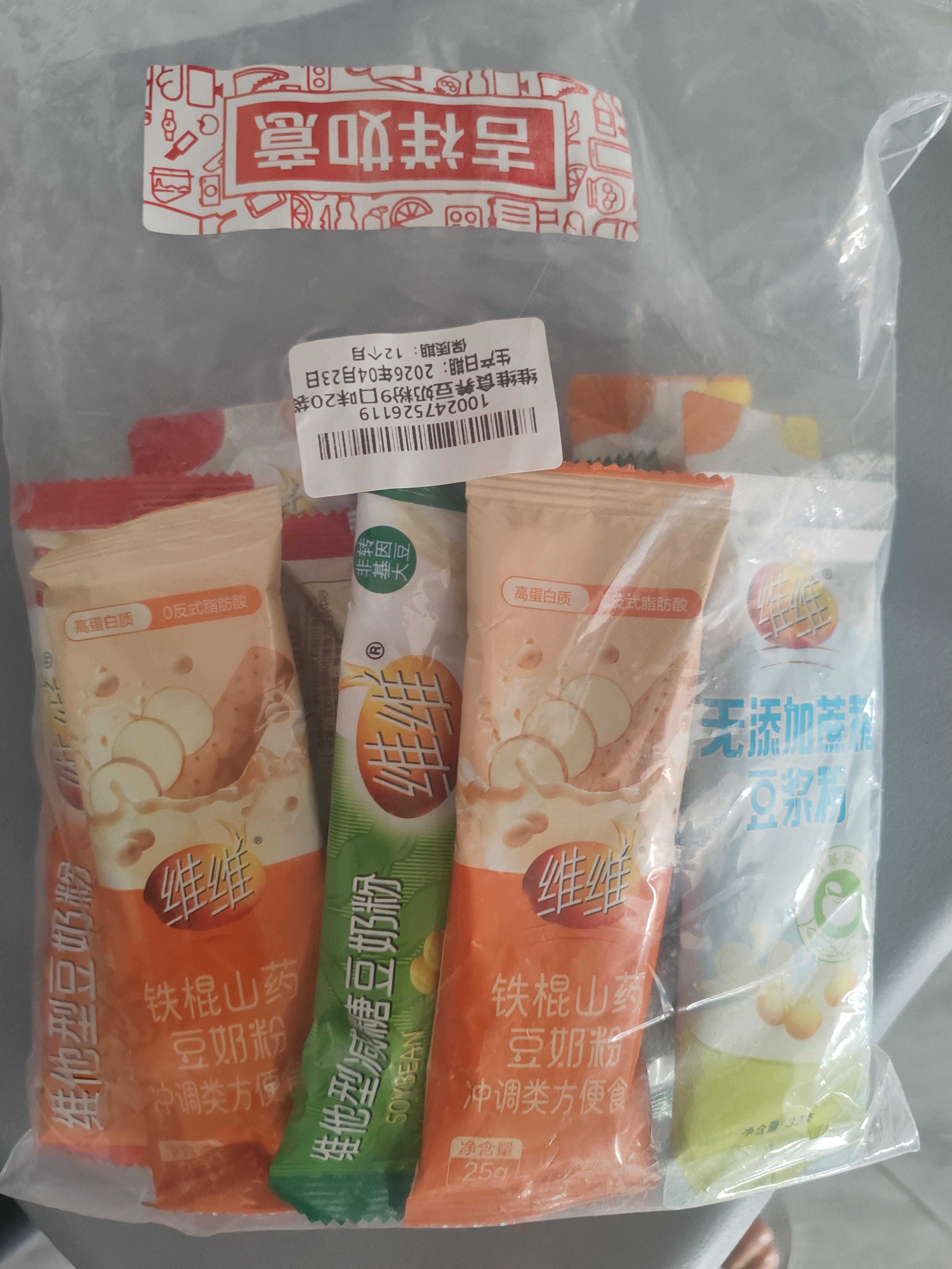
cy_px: 634
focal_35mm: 27
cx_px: 476
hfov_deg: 51.4
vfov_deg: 65.3
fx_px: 990
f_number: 1.9
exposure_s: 1/50
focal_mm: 6.12
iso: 1000
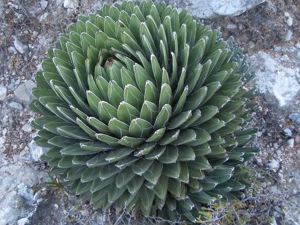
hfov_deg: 42.1
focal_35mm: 45
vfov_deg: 32.1
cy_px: 101
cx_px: 145
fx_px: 390
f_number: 2.6
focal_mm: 5.8
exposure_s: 1/50
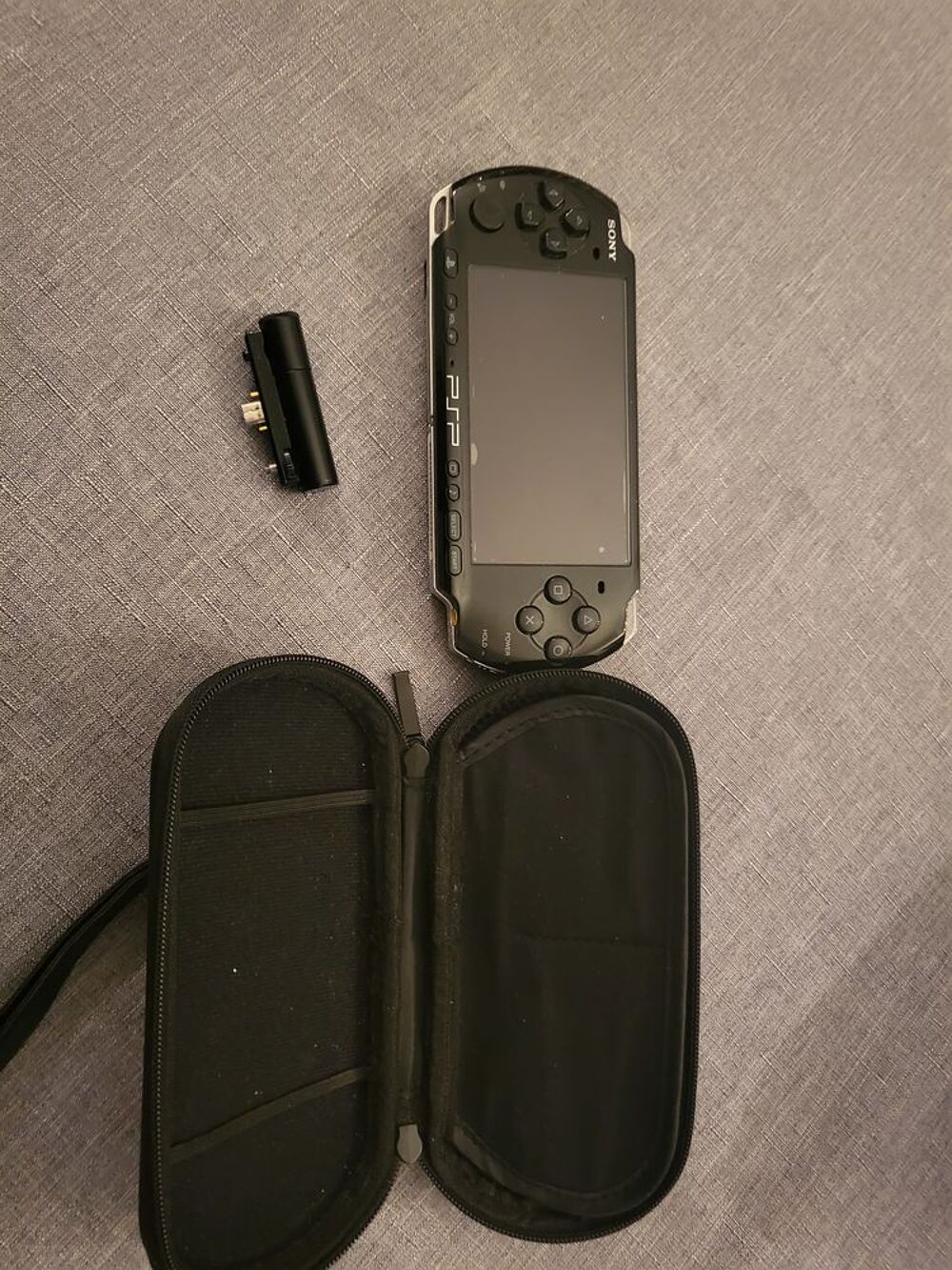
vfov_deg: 67.3
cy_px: 635
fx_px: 953
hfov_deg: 53.1
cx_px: 476
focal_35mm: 26
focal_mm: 4.25
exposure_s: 1/25
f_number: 1.8
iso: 800
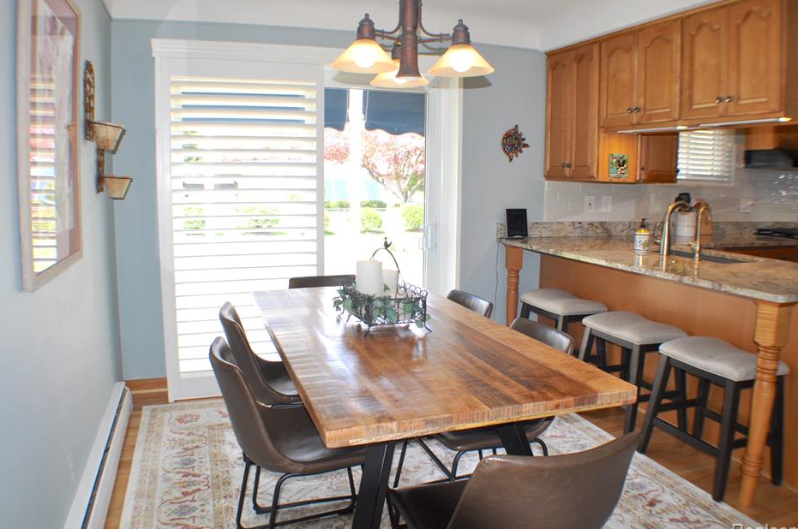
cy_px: 253
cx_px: 380
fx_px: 730
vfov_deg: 39.9
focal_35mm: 33
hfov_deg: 57.3
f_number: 4
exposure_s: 1/125
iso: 280
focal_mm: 20
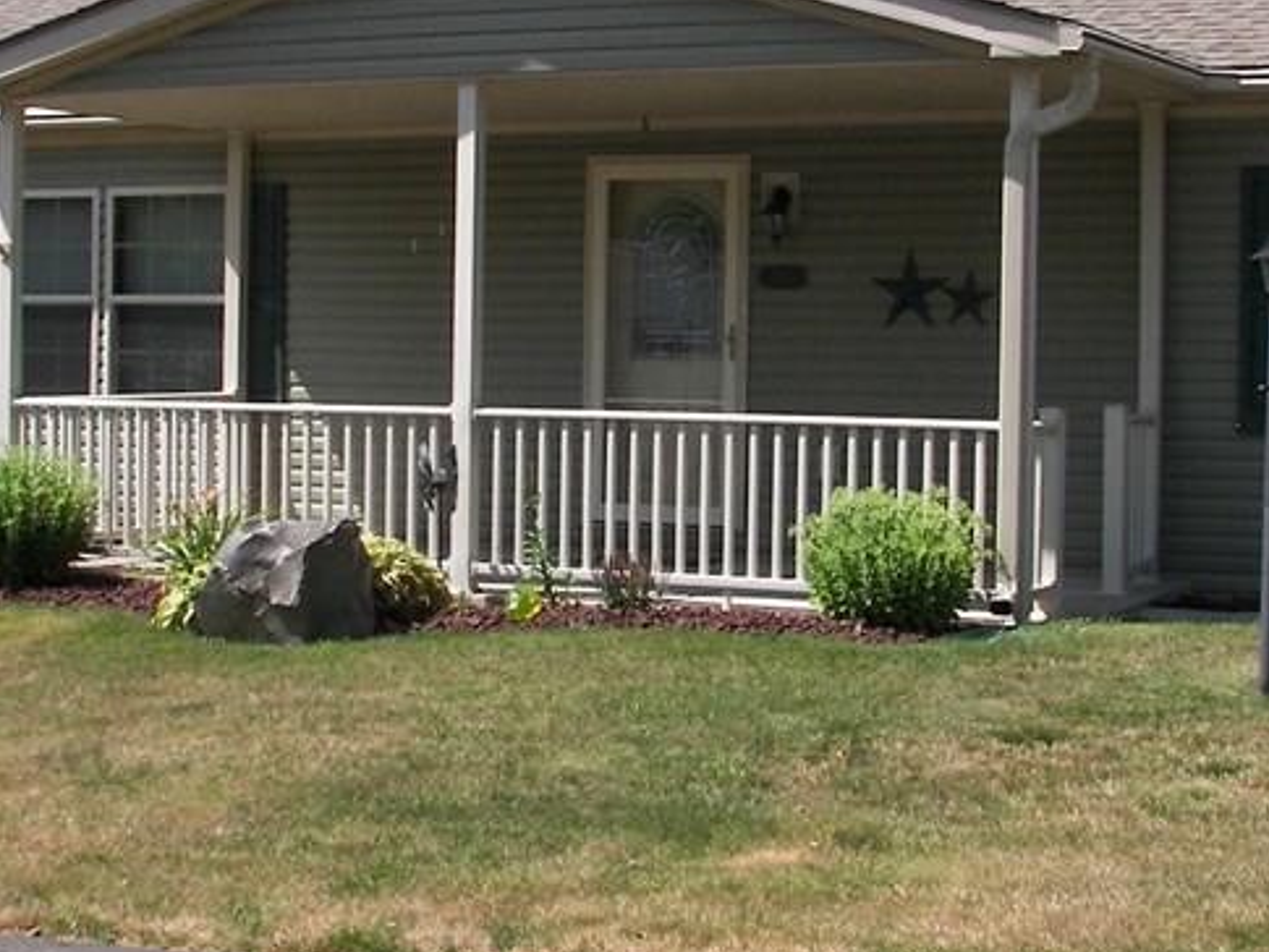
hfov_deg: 25.6
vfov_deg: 19.4
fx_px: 2787
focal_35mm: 76
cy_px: 361
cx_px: 542
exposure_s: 1/800
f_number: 4
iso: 100
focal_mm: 6
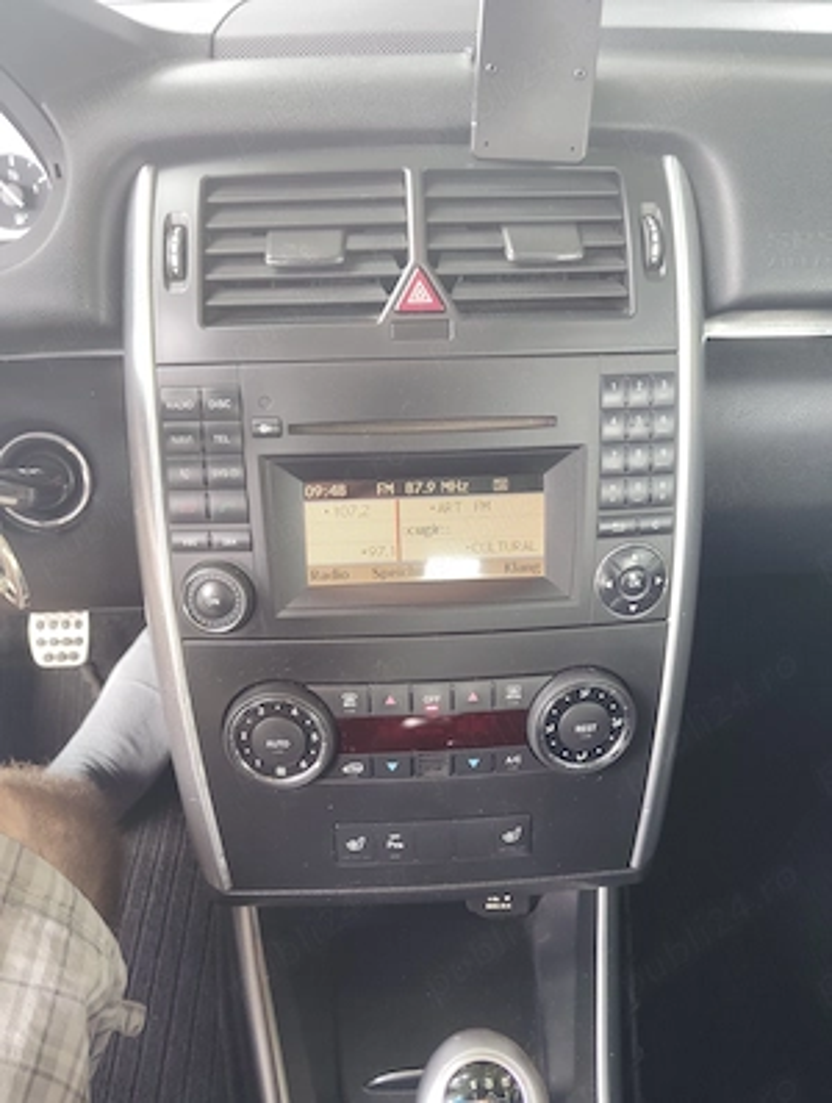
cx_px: 416
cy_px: 552
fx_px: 894
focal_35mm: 28
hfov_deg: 49.9
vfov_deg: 63.4
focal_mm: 4.22
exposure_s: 1/100
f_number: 1.8
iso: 845
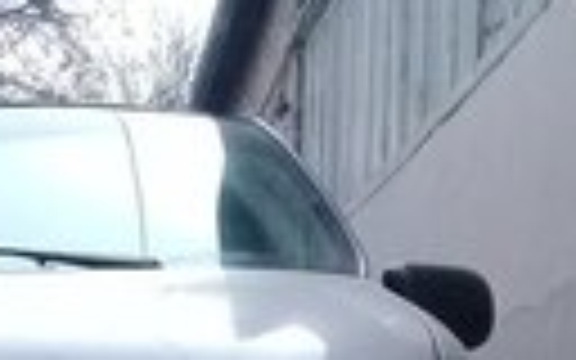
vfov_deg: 8.5
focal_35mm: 127
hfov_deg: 16.1
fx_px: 1994
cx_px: -18
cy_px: 1098
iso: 64
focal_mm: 3.3
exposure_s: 1/498
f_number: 2.2
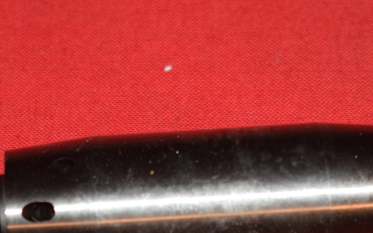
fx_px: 1809
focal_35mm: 178
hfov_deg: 11.8
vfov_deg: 7.3
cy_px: 268
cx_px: 157
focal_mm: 42
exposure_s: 1/125
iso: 640
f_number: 5
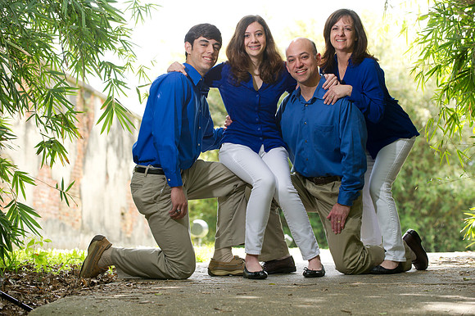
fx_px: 1451
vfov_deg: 12.4
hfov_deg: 18.6
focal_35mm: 110
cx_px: 238
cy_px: 158
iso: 320
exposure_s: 1/160
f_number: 4.5
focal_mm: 110
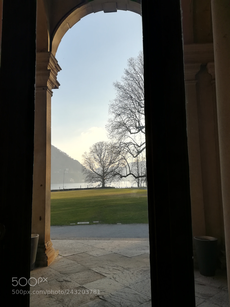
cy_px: 154
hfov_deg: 53.1
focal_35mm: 26
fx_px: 230
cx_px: 115
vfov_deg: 67.3
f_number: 2.2
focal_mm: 3.83
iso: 50
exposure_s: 1/694
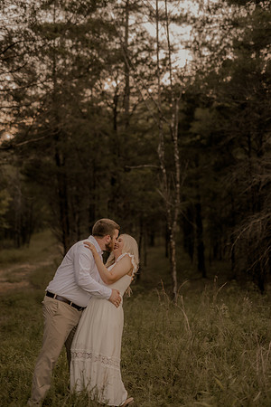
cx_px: 136
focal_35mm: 50
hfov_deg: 27.0
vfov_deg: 39.6
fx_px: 565
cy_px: 204
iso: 200
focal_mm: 50
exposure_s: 1/250
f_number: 2.2
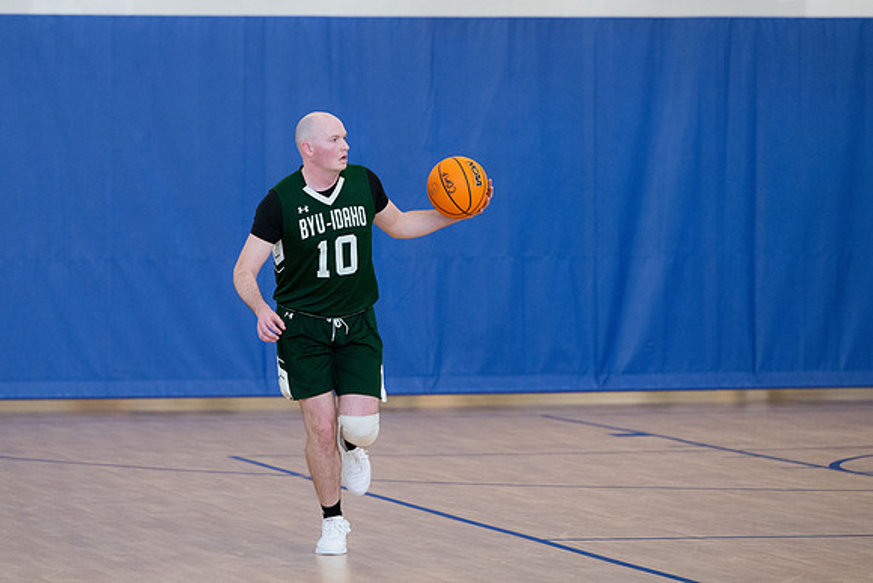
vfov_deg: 7.3
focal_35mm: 188
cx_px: 334
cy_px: 239
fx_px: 4571
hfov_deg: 10.9
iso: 2500
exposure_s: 1/500
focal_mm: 140
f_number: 3.5
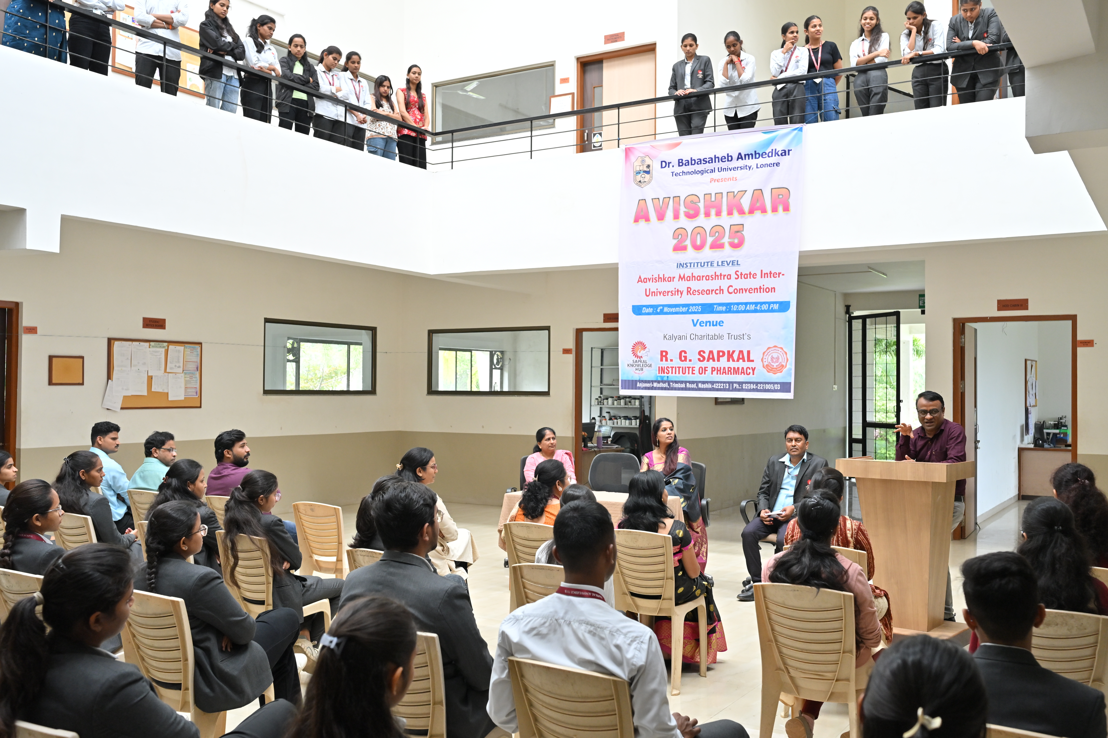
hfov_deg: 54.4
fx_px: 1077
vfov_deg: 37.9
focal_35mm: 35
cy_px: 369
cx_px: 554
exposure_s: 1/200
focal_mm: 35
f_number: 5.6
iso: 1250
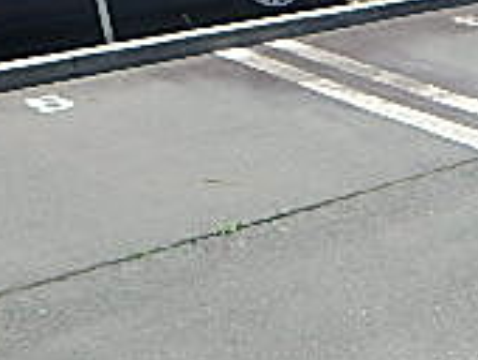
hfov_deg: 20.8
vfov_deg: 18.6
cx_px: 725
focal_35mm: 79
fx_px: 1092
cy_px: 262
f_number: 3.5
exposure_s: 1/1000
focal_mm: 3.7
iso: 125
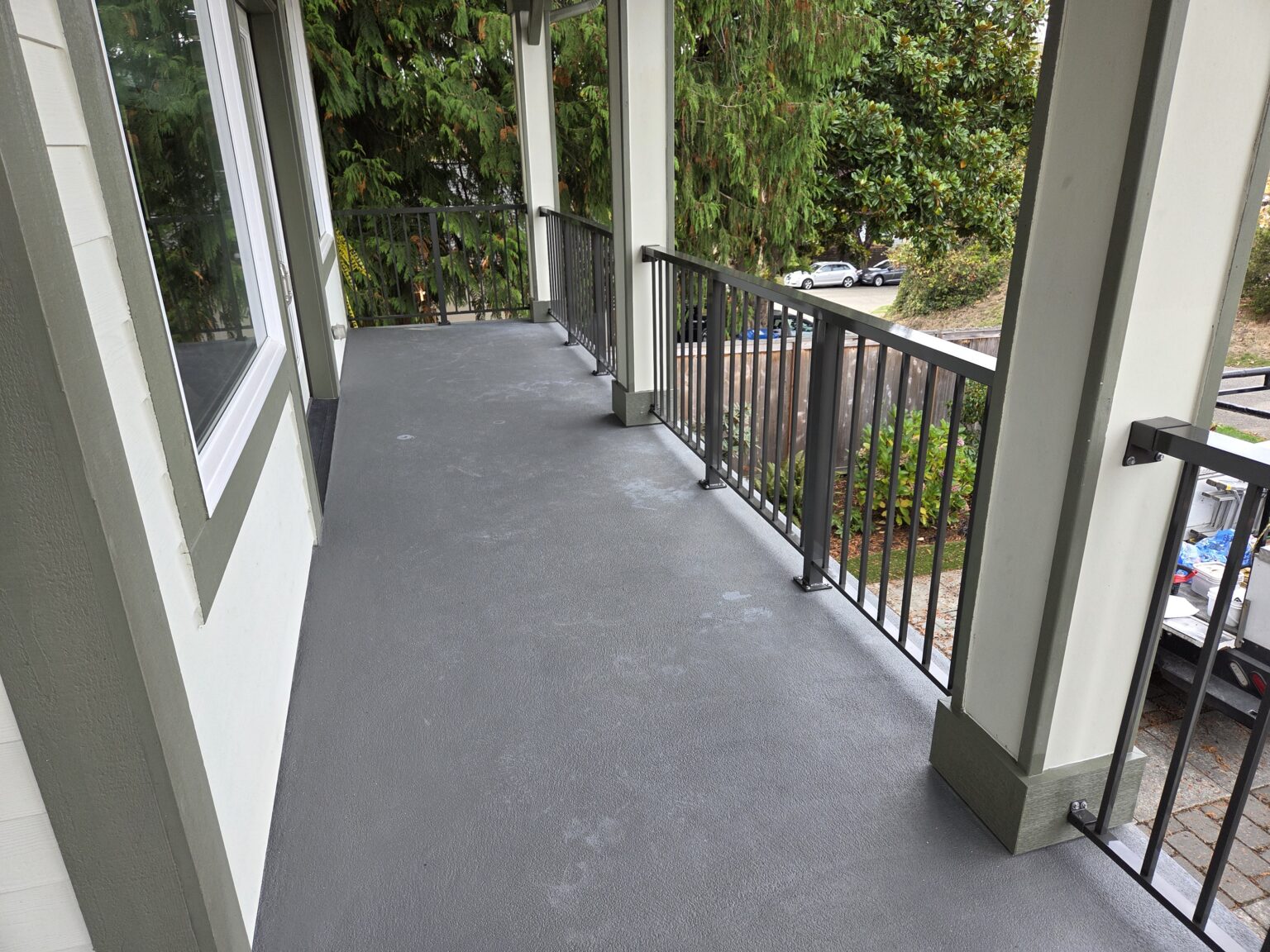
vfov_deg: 58.9
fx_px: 844
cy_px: 476
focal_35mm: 23
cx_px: 635
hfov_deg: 73.9
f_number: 1.8
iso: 40
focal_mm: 5.4
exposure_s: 1/180
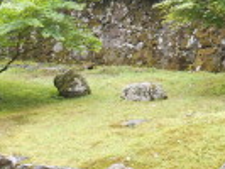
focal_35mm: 78
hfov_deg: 22.1
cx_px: 305
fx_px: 507
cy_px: -54
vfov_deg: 17.7
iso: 140
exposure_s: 1/30
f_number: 3.4
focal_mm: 4.7
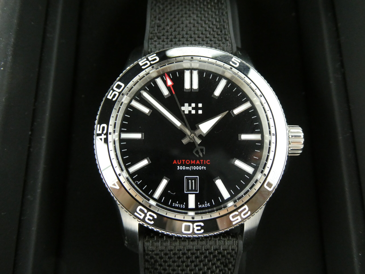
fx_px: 369
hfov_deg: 52.6
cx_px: 182
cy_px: 137
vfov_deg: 40.7
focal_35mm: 35
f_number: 3.7
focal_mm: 6.3
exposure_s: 1/80
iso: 800
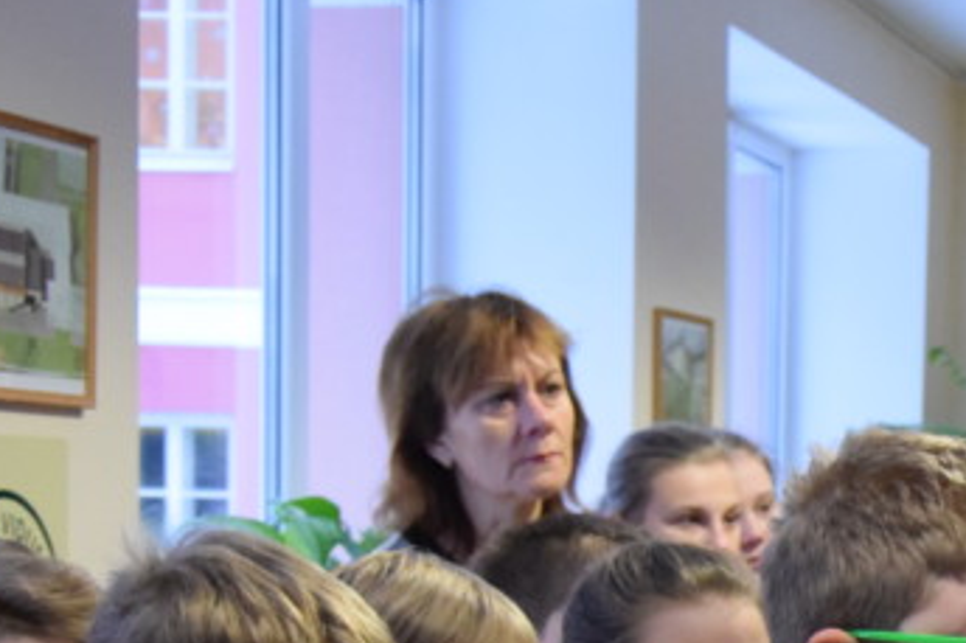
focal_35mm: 125
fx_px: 3352
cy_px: 900
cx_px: 1219
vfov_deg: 10.6
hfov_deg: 15.7
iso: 3200
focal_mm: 28
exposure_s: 1/80
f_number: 4
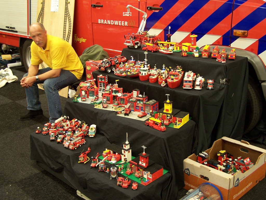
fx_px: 330
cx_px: 133
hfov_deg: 43.9
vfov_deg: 33.6
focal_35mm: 43
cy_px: 100
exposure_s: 1/2
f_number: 2.9
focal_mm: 7.1
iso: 80
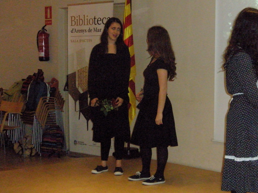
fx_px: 641
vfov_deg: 17.2
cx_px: 129
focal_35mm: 86
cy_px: 96
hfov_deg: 22.8
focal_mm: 15
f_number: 5.1
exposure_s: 1/80
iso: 800
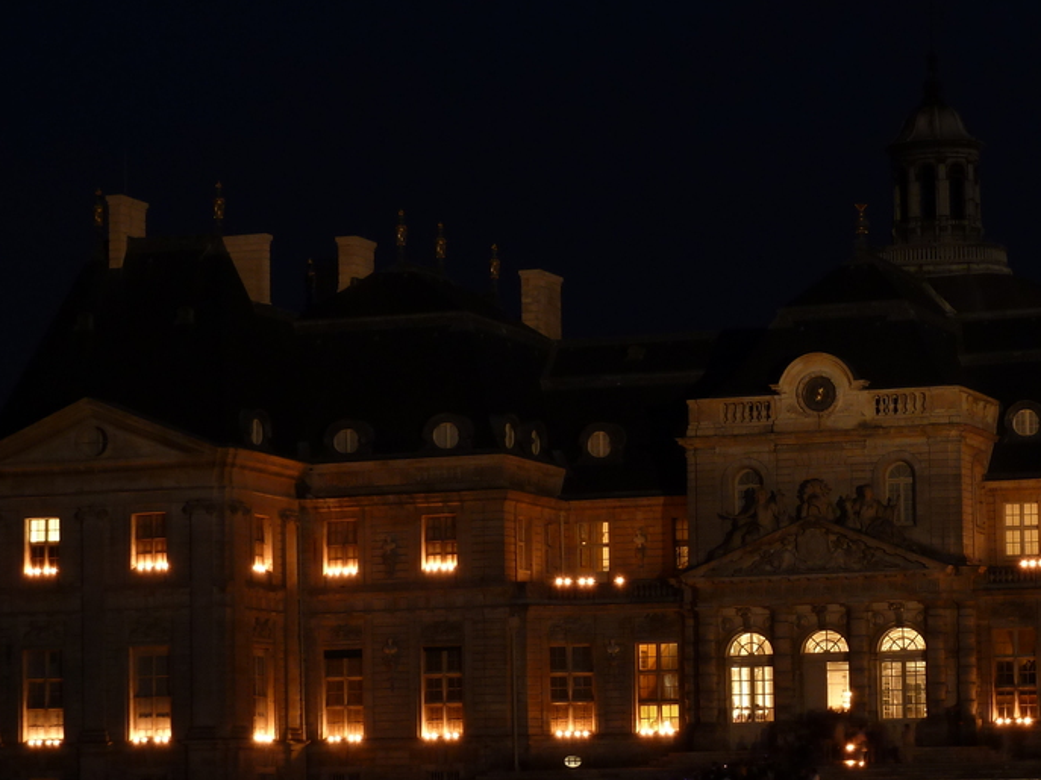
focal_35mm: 110
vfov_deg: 13.4
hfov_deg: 17.8
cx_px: 789
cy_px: 562
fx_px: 3307
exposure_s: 15
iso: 80
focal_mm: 10.3
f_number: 4
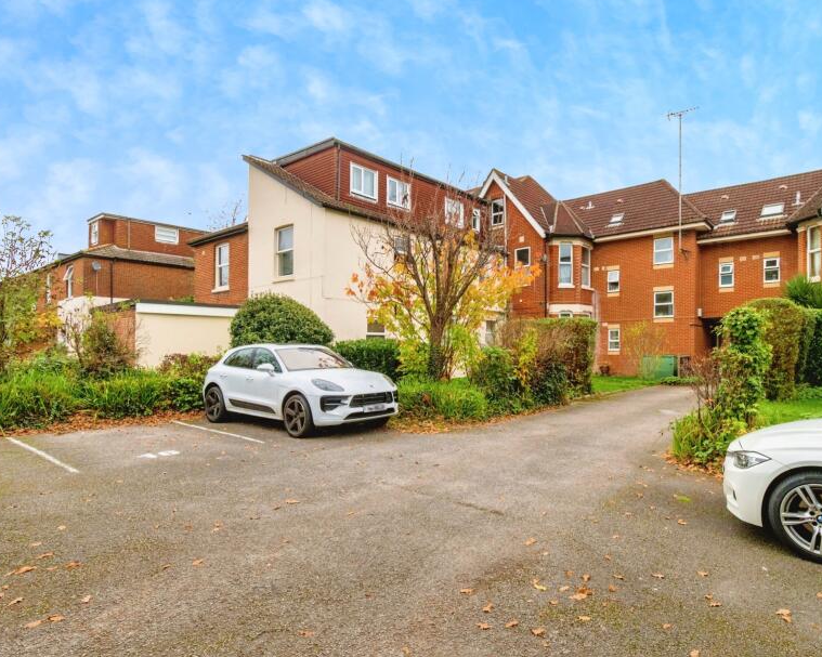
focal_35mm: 19
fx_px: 462
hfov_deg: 82.8
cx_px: 470
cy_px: 352
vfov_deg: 70.7
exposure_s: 1/320
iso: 400
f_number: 7.1
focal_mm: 10
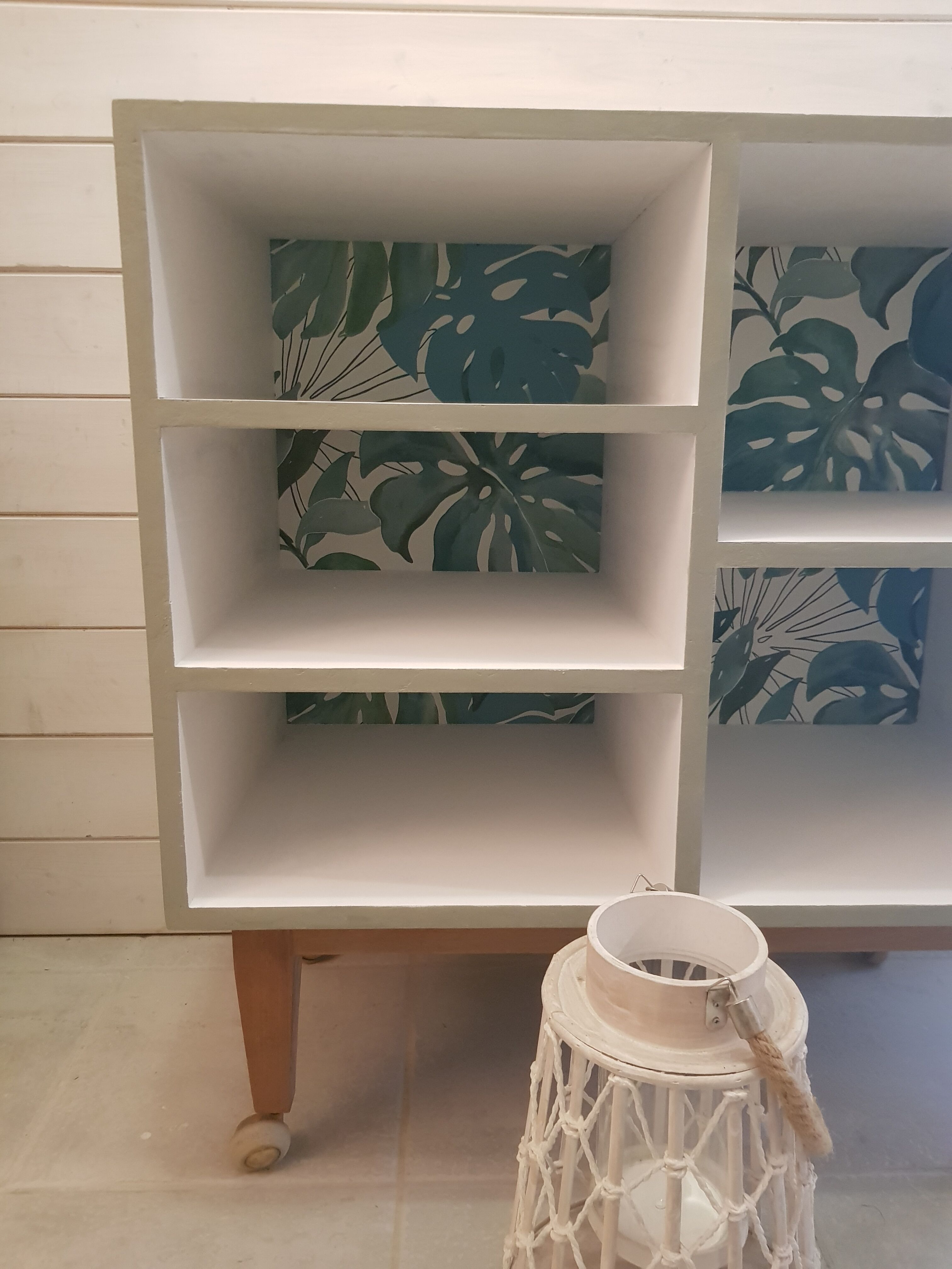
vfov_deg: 67.3
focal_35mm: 26
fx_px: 953
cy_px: 634
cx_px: 476
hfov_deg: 53.1
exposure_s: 1/10
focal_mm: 4.2
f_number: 1.7
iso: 500
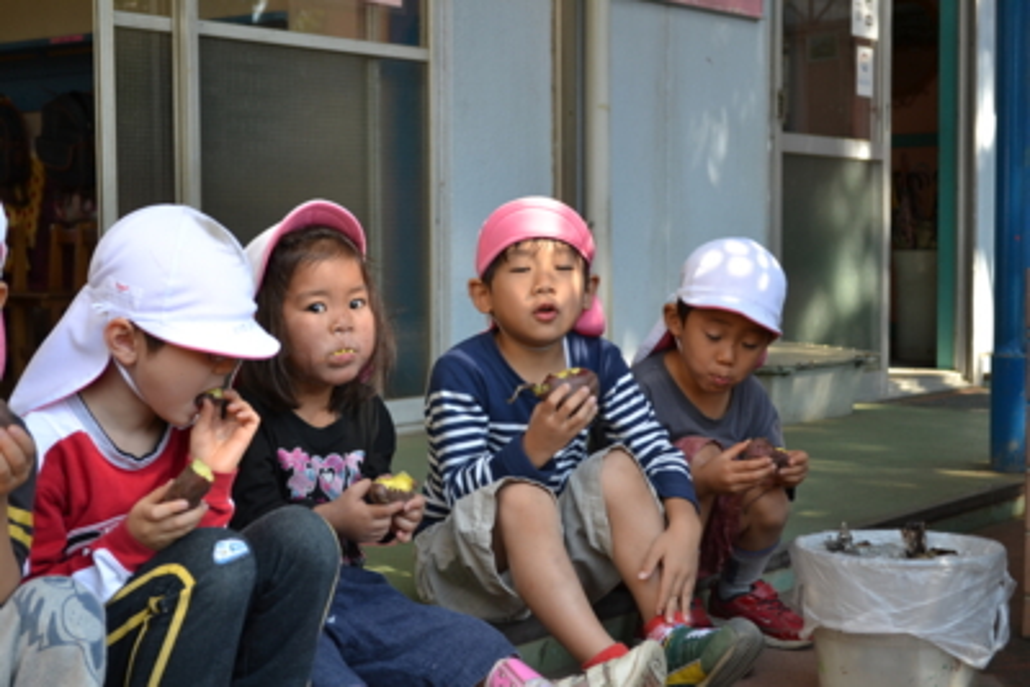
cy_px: 344
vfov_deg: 22.6
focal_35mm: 60
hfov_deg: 33.4
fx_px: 1717
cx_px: 515
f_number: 5.6
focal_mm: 40
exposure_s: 1/125
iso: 220
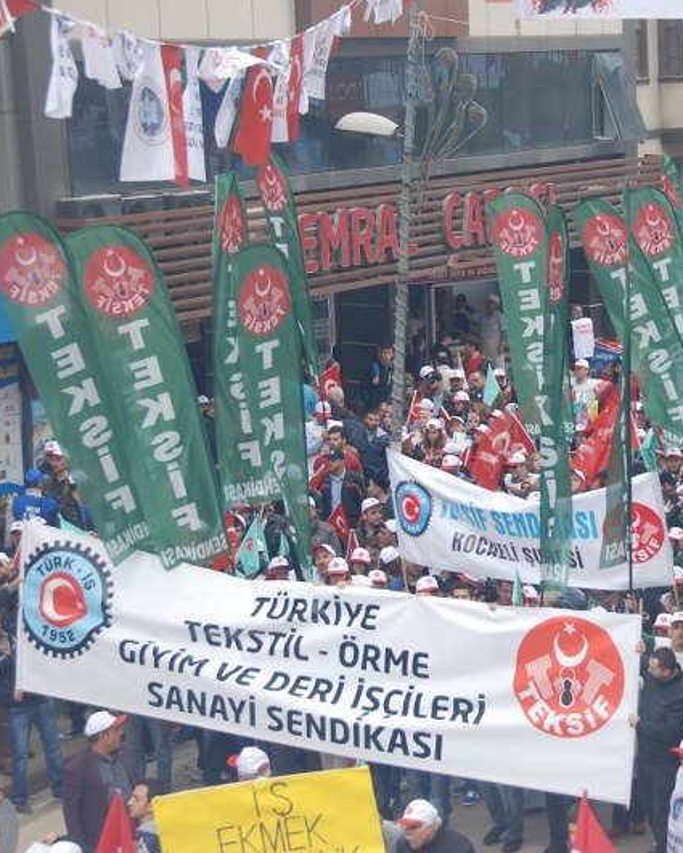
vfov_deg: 18.8
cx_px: 612
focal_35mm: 102
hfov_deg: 14.9
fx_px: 2577
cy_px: 427
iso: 180
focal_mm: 48
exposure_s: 1/125
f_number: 5.6
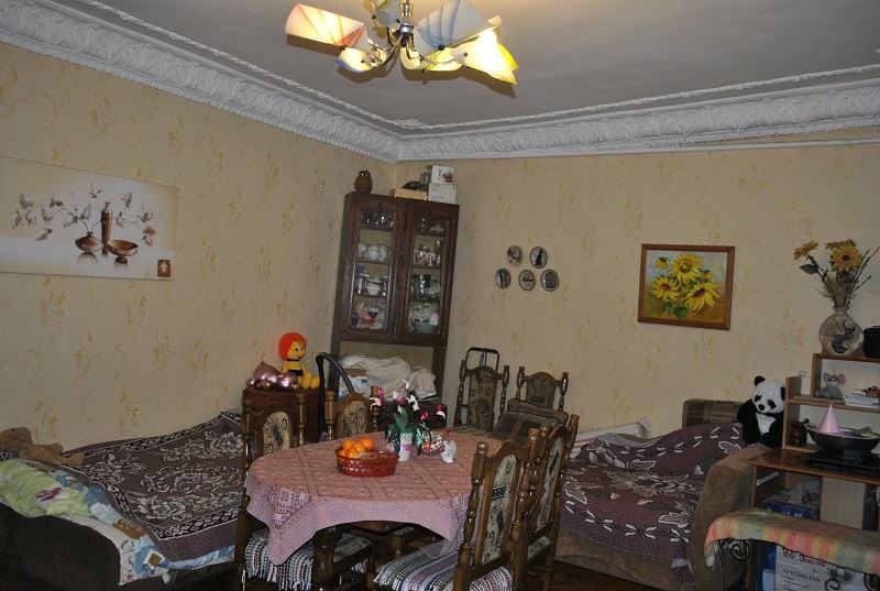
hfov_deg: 57.1
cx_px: 440
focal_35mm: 33
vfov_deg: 40.1
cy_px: 296
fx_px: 808
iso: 200
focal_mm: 22
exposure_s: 1/60
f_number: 3.8
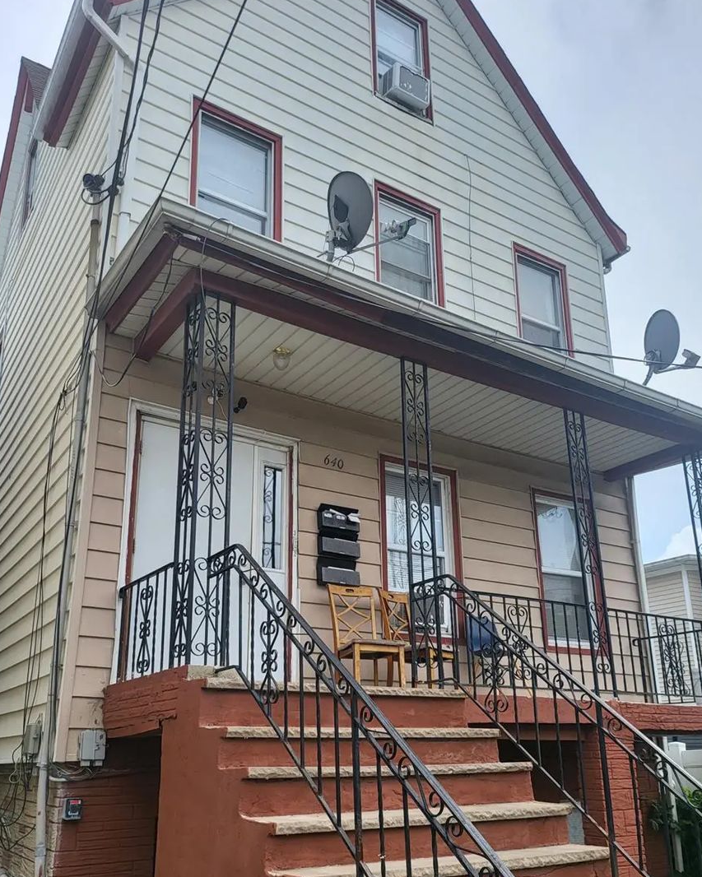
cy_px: 528
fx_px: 779
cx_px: 352
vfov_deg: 58.3
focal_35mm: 30
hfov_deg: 48.5
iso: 40
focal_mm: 5
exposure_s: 1/2145
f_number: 1.8
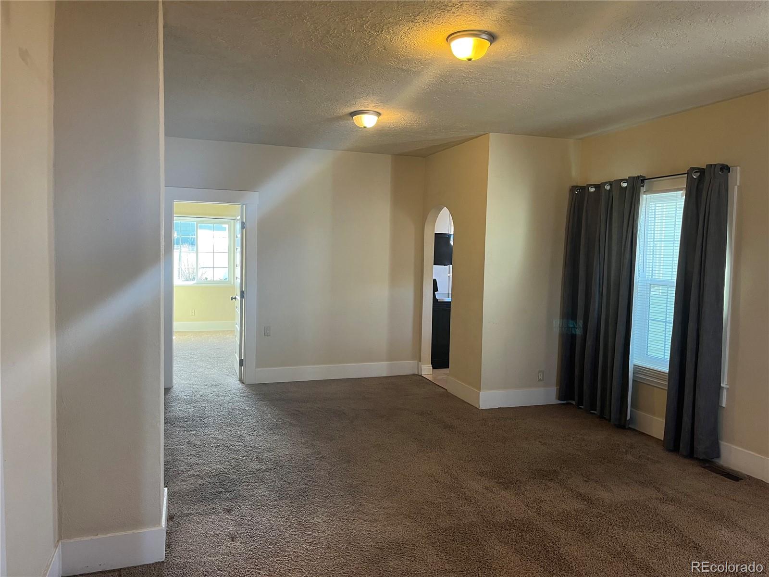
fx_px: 578
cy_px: 288
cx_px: 384
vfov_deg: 53.1
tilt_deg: -1.0
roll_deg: -0.8
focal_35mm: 26
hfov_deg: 67.3
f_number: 1.6
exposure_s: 1/60
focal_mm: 5.1
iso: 100
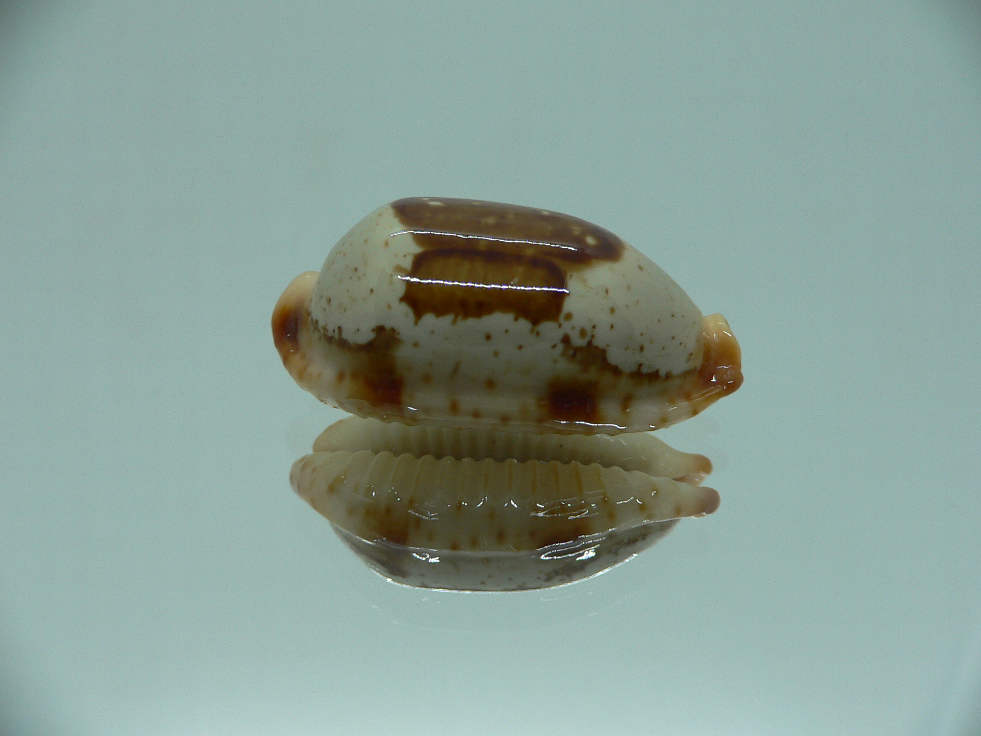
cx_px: 490
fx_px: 992
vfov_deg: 40.7
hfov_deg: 52.6
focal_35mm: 35
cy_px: 368
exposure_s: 1/60
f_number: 2.8
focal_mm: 4.6
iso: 80
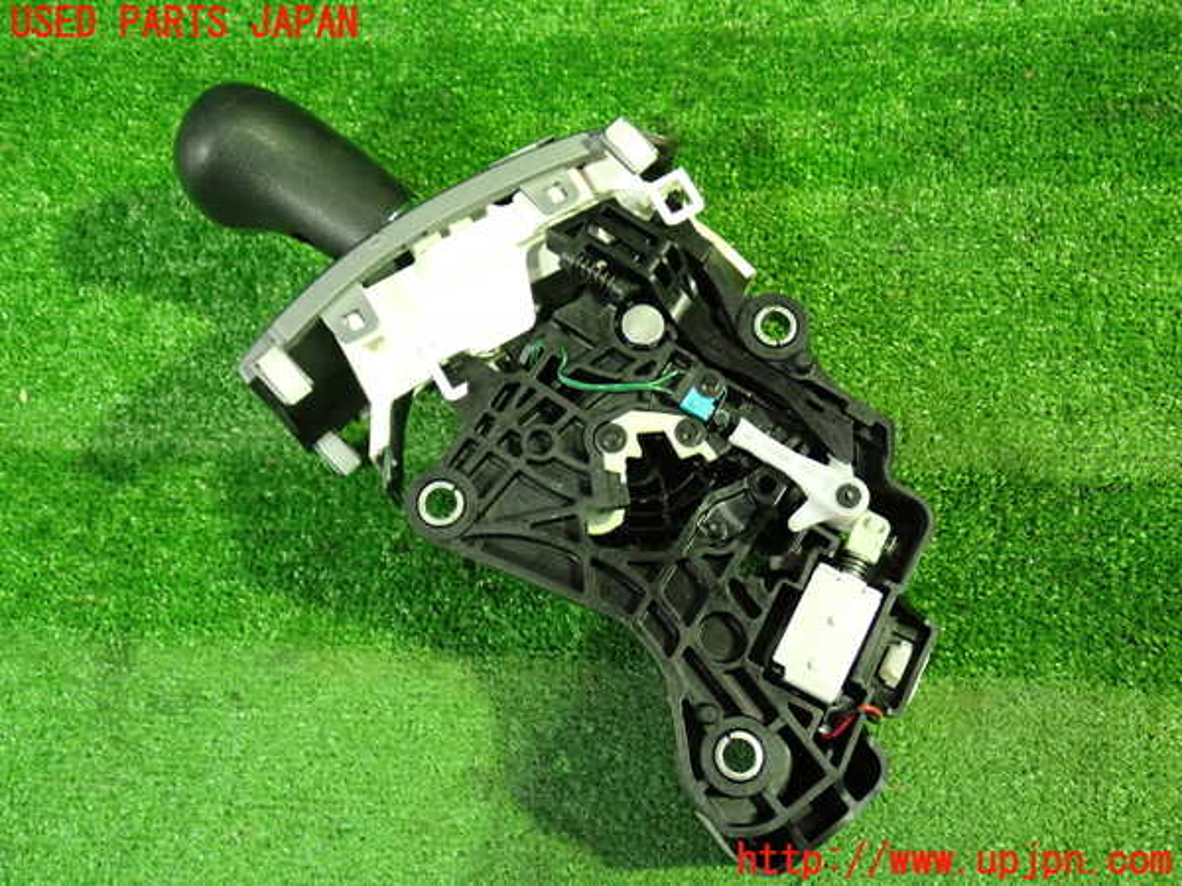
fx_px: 1229
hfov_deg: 51.4
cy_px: 443
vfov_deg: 39.7
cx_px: 591
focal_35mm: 36
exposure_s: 1/30
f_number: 2.5
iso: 800
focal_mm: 6.37
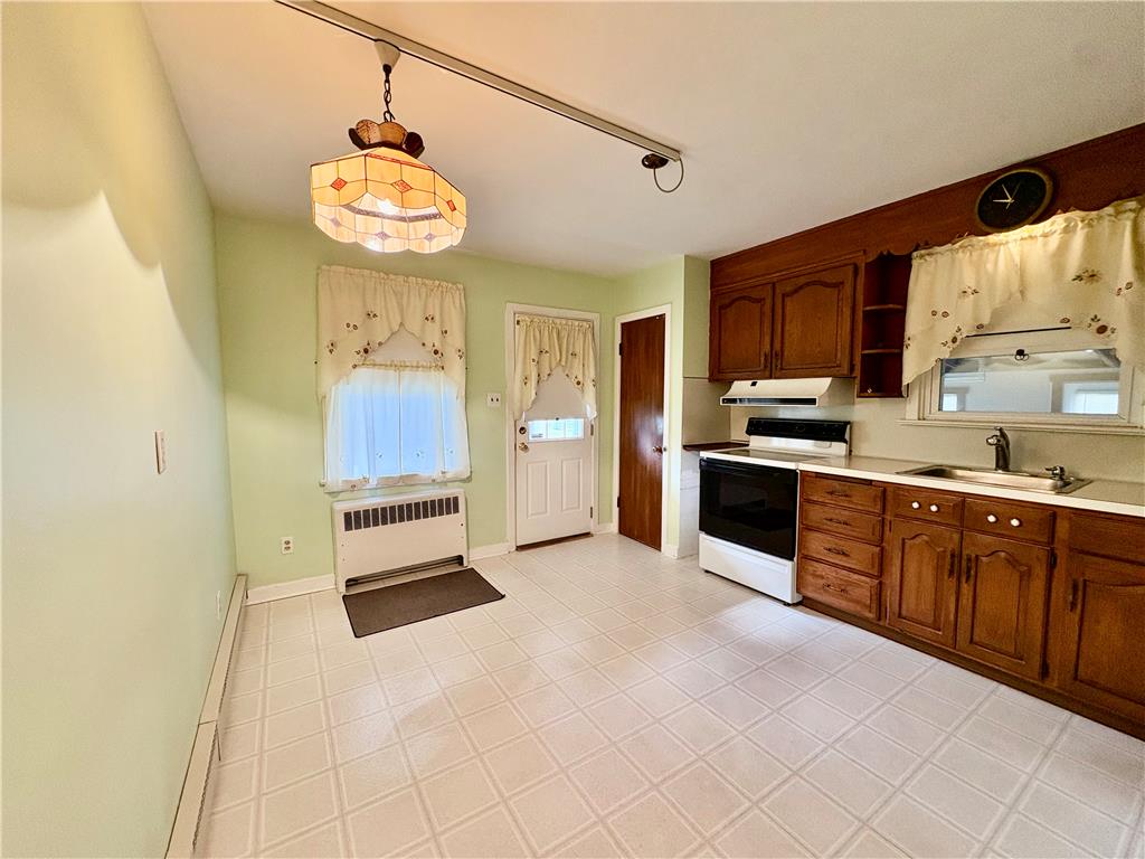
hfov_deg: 102.1
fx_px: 463
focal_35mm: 14
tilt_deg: -3.0
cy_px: 430
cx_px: 572
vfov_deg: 85.7
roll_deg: -0.1
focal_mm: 2.22
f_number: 2.2
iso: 320
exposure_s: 1/120
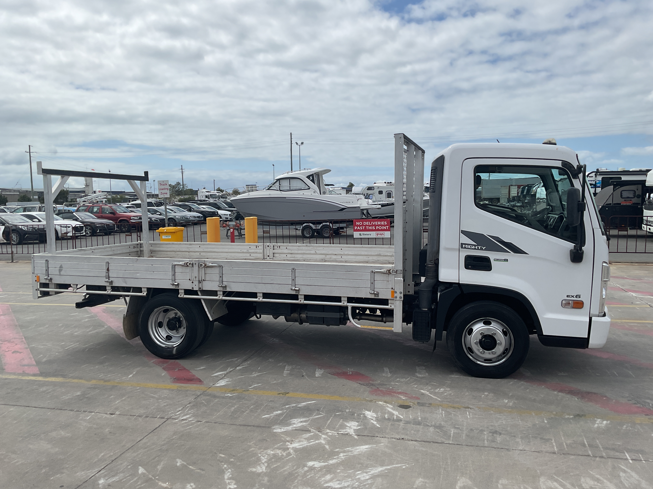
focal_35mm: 29
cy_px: 244
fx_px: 547
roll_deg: +1.4
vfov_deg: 48.2
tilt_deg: -2.5
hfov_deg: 61.7
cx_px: 326
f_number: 1.8
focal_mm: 3
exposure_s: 1/4065
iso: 16
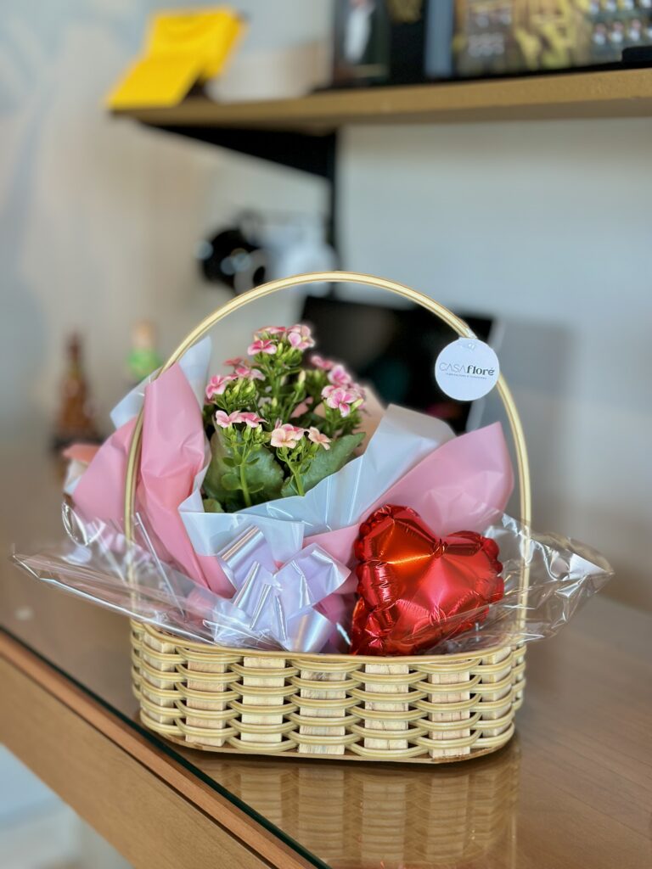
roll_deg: -1.9
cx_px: 326
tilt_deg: -12.1
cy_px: 434
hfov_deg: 30.3
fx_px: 1205
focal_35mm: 48
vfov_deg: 39.7
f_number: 1.78
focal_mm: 6.86
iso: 64
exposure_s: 1/148
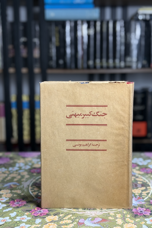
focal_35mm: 50
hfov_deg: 27.0
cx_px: 84
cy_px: 114
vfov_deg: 39.6
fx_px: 317
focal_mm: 6.76
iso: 100
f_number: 1.78
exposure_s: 1/100
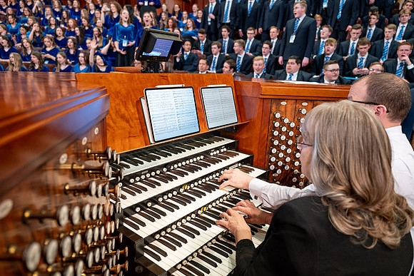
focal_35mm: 24
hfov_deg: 73.7
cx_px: 207
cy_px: 138
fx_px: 276
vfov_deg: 53.2
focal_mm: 24
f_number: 3.2
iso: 1250
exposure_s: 1/320
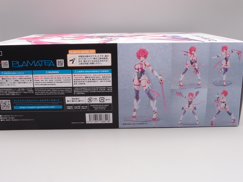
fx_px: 267
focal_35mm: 38
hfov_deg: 49.0
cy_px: 91
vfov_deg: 37.7
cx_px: 122
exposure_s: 1/6
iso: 100
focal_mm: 8.16
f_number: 8
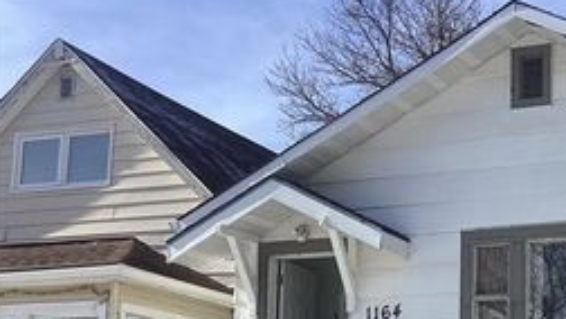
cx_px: 550
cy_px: 354
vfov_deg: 17.4
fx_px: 1006
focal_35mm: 67
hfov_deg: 29.6
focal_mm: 3.3
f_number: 2.4
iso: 25
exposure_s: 1/1314
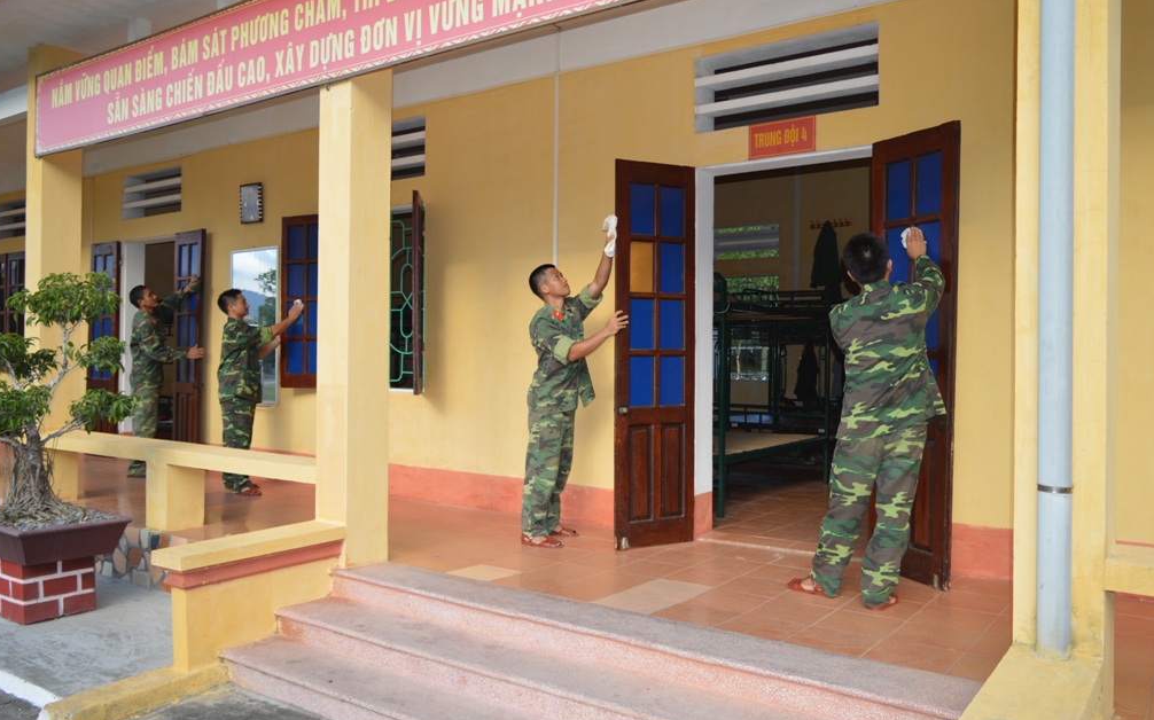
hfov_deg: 66.5
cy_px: 370
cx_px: 577
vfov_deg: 44.5
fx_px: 880
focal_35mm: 28
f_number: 3.5
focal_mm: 18
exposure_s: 1/200
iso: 125
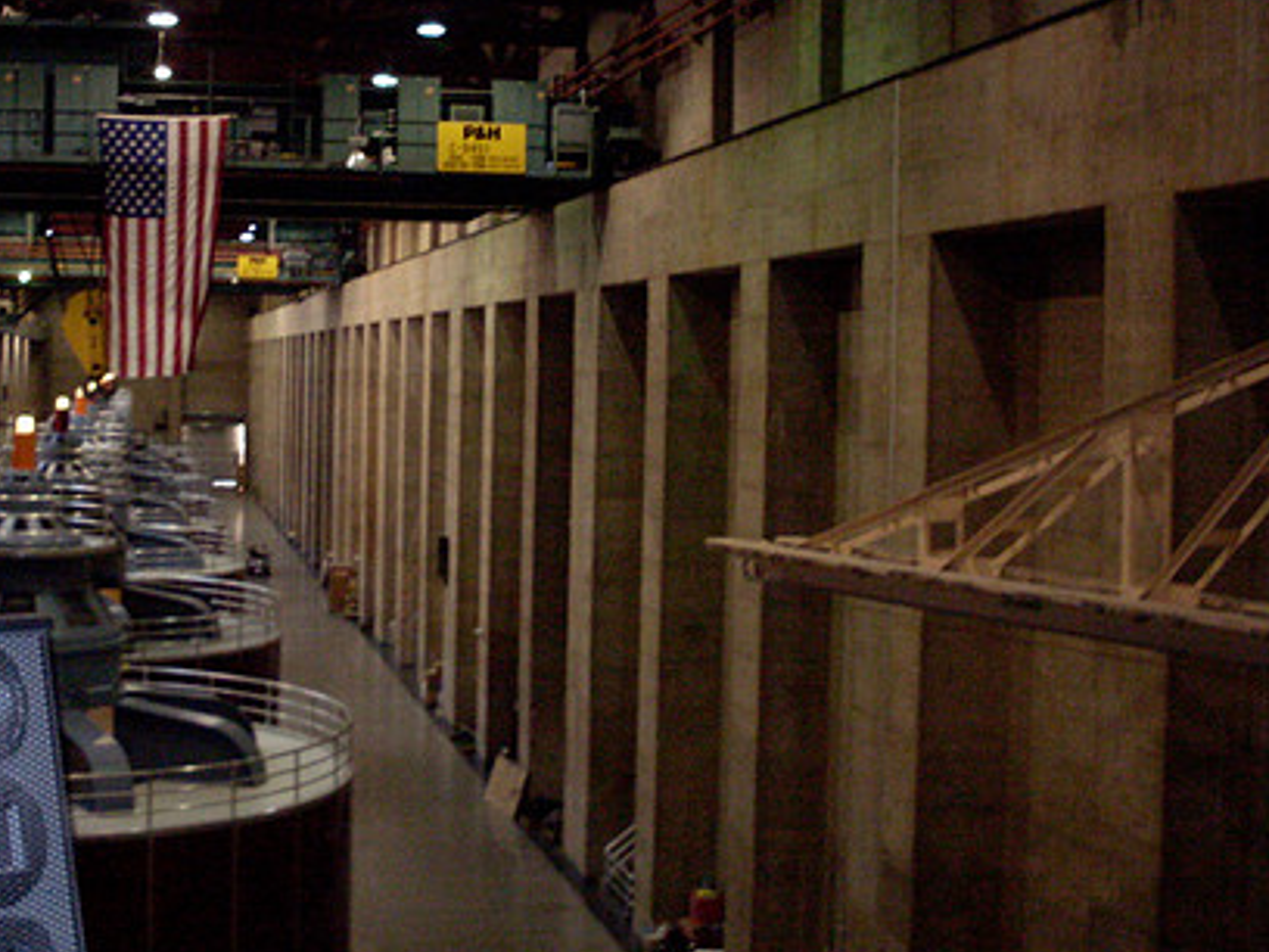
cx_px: 435
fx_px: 1980
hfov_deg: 35.2
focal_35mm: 54
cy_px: 359
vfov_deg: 26.9
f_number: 2.8
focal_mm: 6.3
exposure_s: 1/45
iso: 240
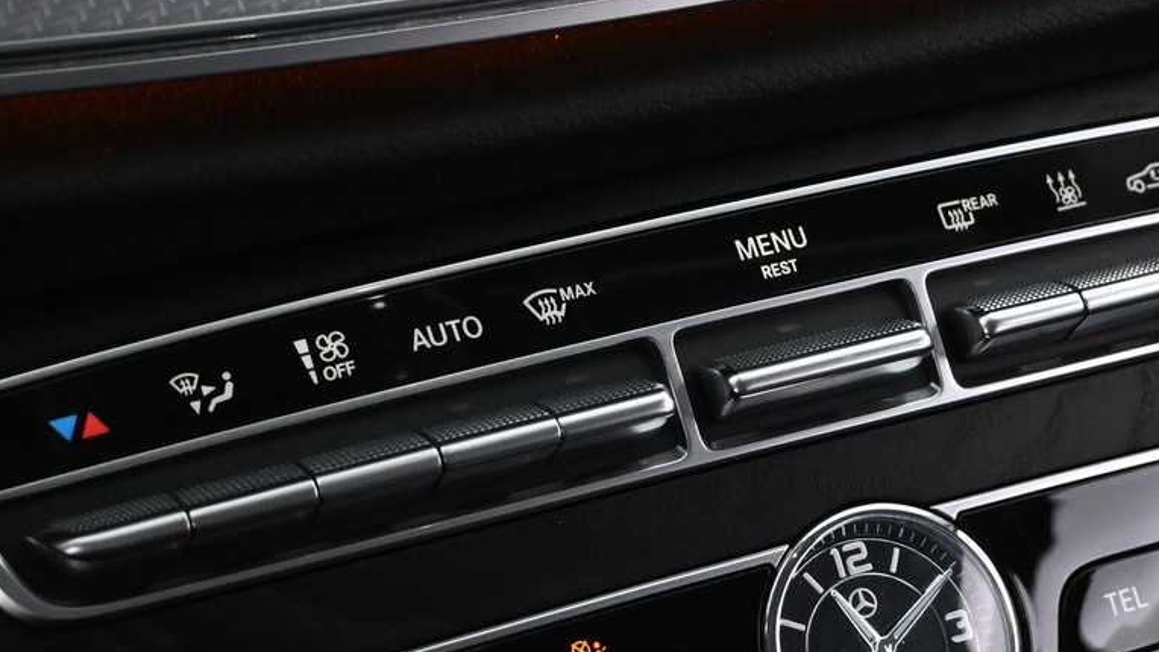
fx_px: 3125
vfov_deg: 11.9
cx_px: 715
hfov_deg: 21.0
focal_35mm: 102
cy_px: 409
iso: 4000
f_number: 4.8
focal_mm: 30.5
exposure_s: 1/60
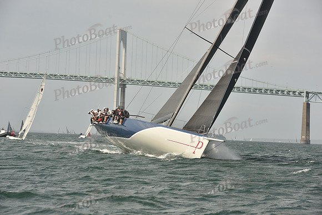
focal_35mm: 110
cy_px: 108
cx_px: 161
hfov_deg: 18.6
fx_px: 984
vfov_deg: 12.5
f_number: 7.1
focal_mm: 110
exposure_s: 1/640
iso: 250
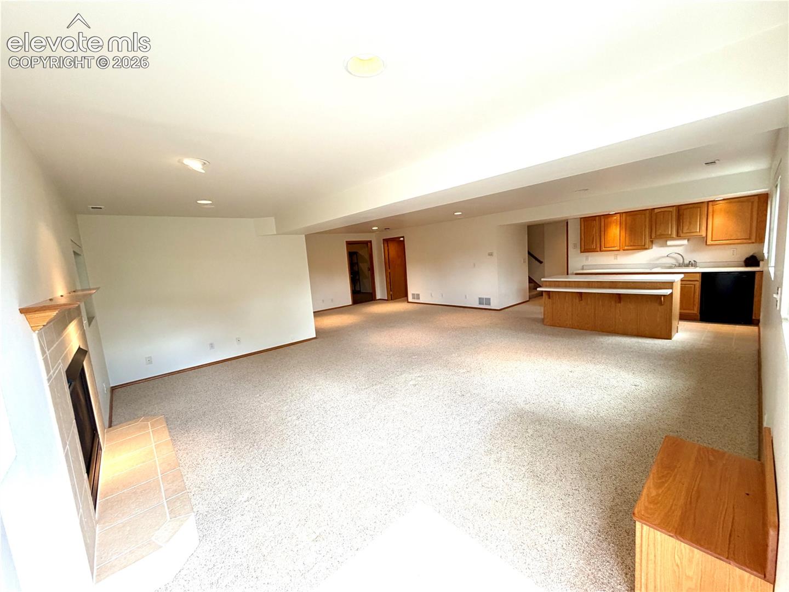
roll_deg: +4.2
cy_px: 296
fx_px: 319
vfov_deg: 85.7
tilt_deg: -7.4
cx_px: 394
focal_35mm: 14
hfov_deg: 102.1
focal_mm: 2.22
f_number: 2.2
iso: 160
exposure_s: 1/120
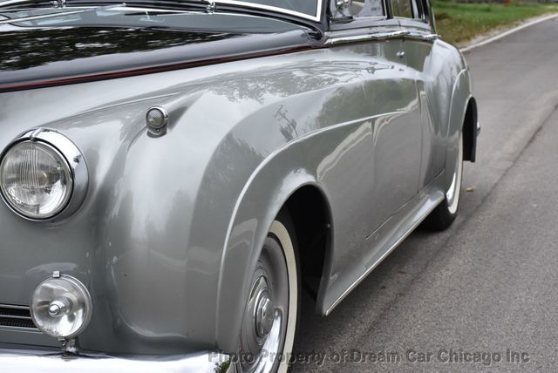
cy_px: 186
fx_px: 1164
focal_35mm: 75
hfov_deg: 27.0
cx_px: 279
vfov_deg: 18.2
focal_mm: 50
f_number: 8
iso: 800
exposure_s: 1/400
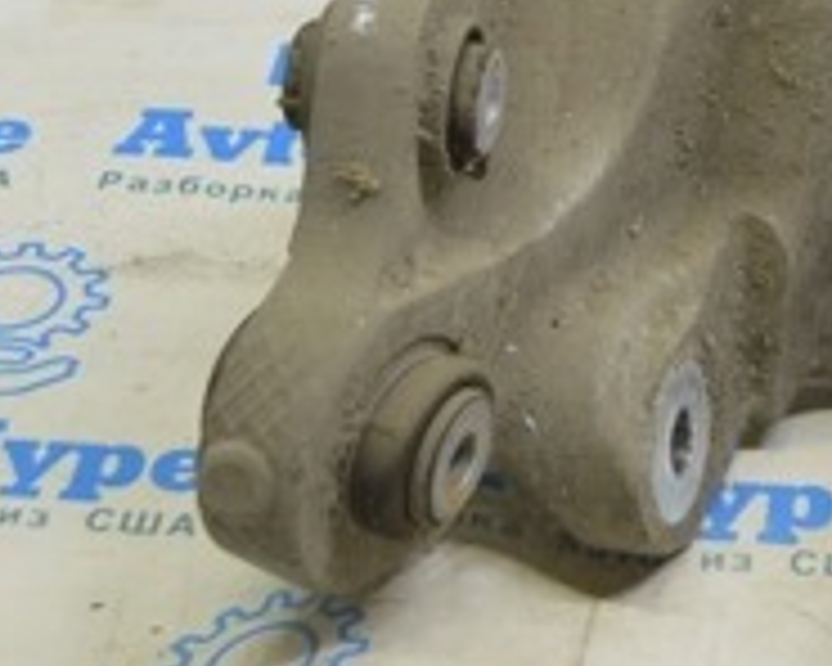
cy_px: -263
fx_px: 3841
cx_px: 877
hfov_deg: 12.2
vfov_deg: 9.7
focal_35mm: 156
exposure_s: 1/20
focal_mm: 32
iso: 400
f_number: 5.6
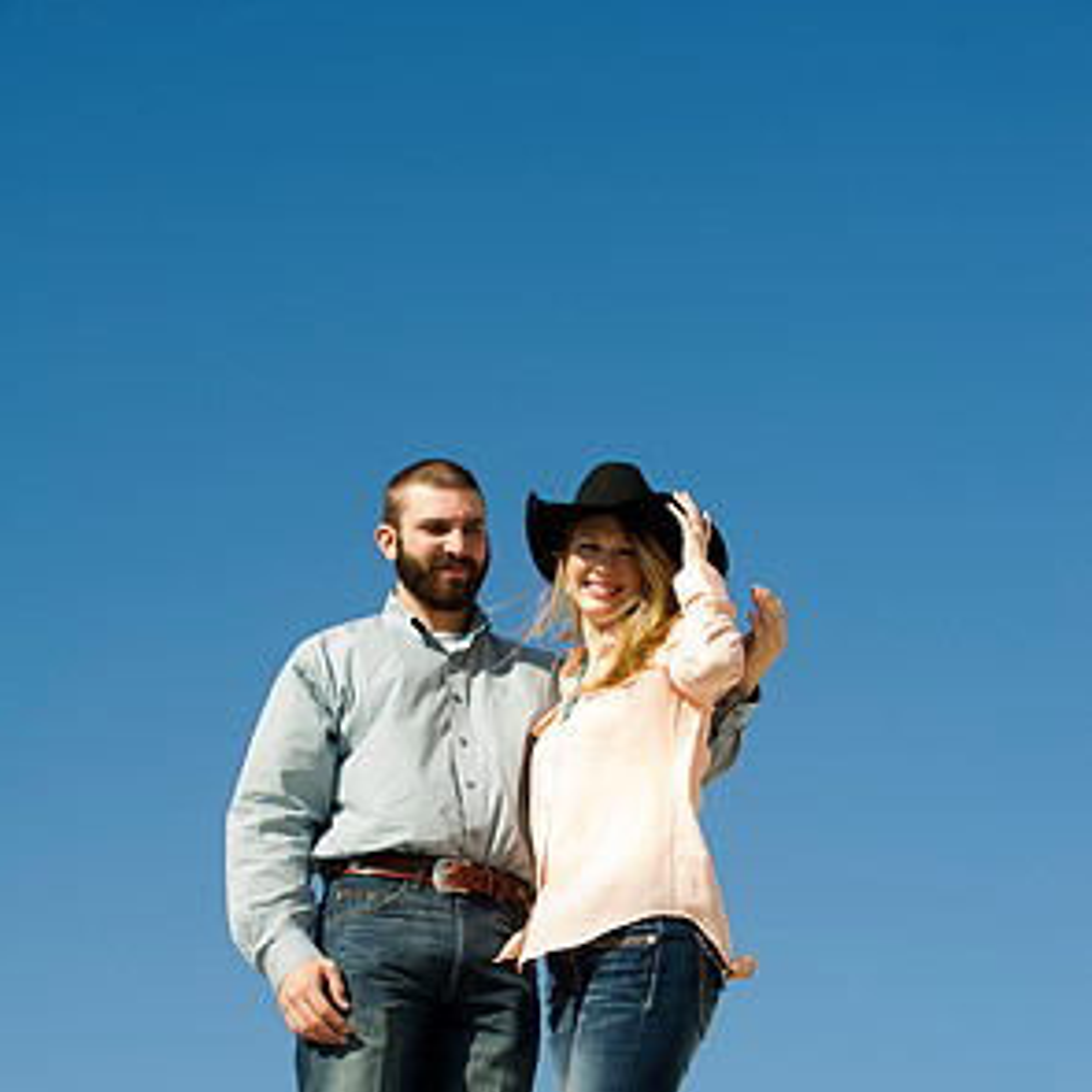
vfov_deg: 17.2
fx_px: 3605
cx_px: 542
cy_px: 770
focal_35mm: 101
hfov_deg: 17.2
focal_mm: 78
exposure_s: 1/400
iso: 160
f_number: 5.6
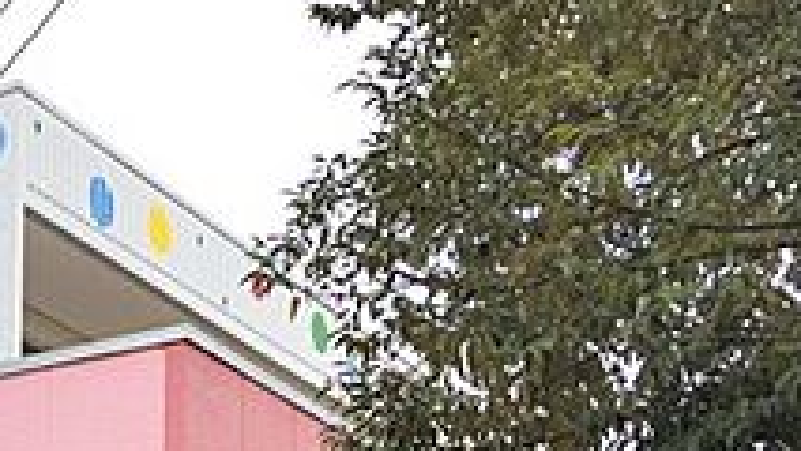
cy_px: 718
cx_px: -199
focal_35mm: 89
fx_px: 1891
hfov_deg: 21.9
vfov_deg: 12.8
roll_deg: -1.7
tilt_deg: +8.8
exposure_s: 1/350
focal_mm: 4.15
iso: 32
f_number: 2.2
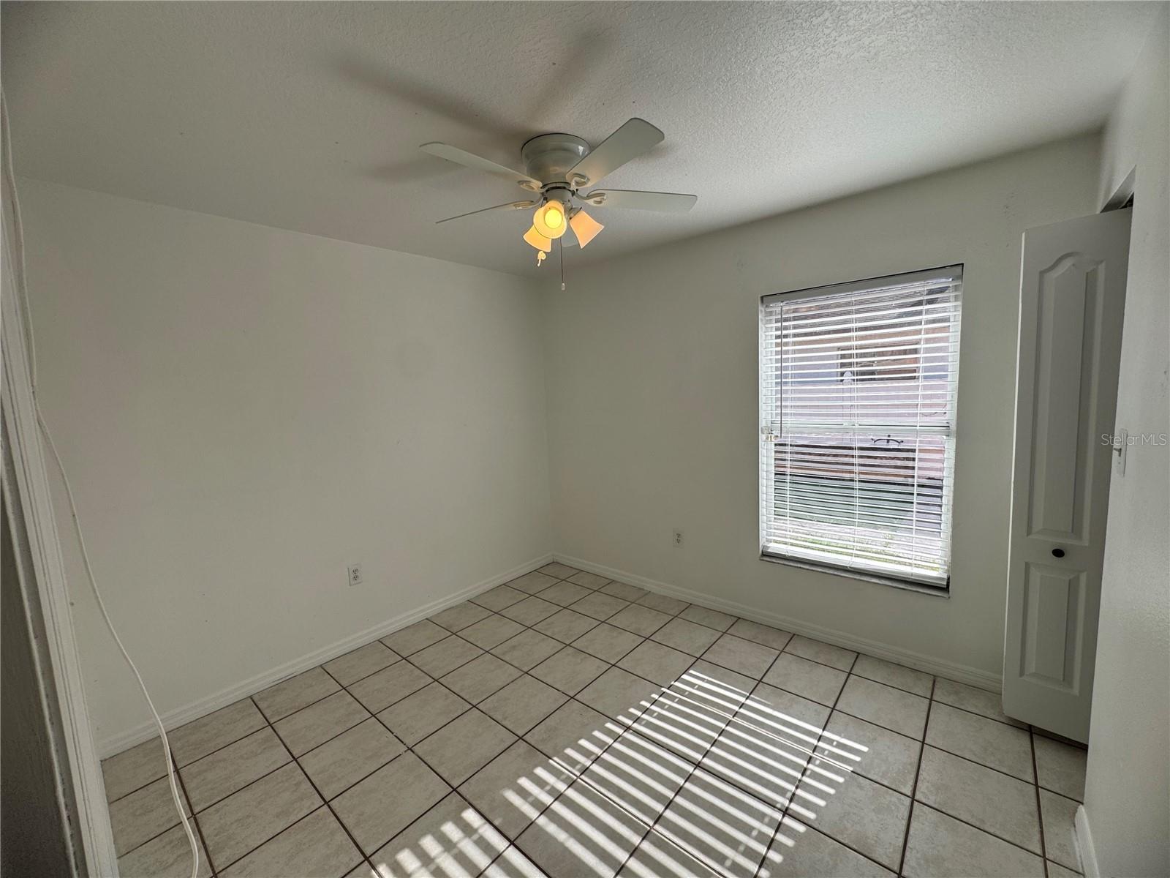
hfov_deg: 102.1
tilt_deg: -6.0
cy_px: 439
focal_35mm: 14
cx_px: 585
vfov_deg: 85.7
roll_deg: +2.2
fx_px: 473
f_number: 2.2
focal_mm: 2.22
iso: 40
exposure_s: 1/565
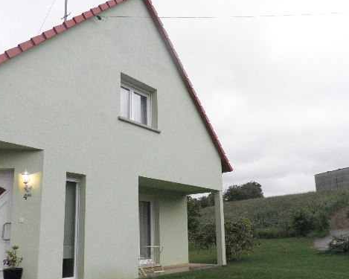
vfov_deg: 45.5
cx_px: 159
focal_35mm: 32
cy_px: 171
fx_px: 330
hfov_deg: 55.6
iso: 250
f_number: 3.3
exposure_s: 1/100
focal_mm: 4.3
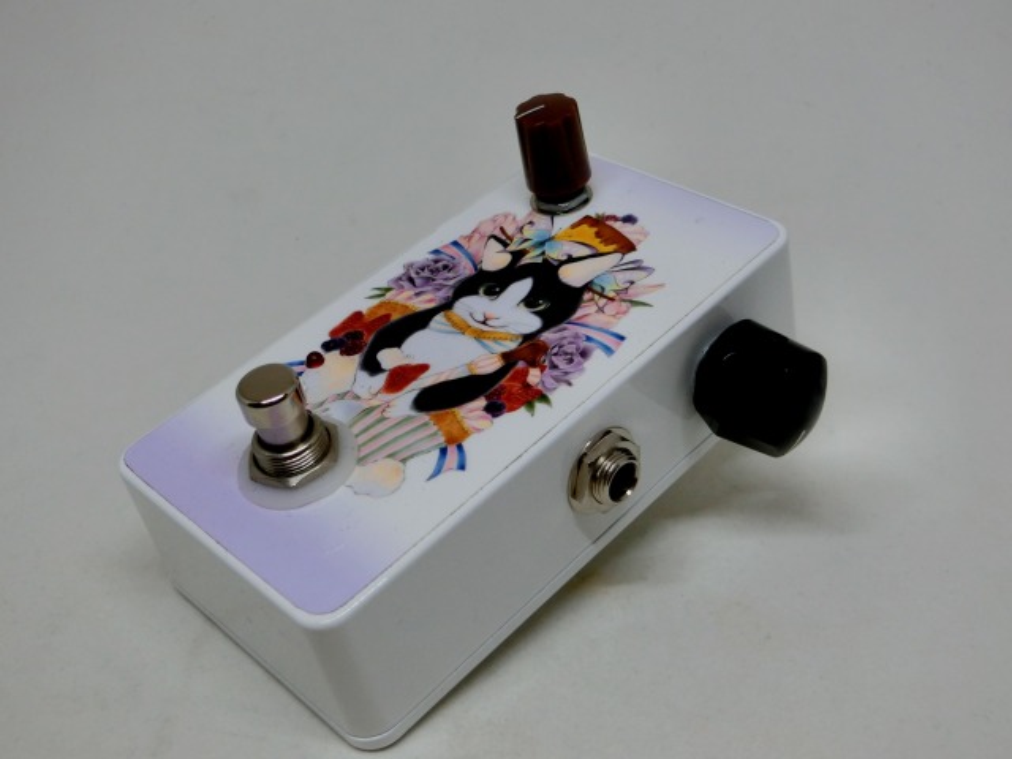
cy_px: 380
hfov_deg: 42.1
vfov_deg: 32.2
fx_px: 1316
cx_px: 506
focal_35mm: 45
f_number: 4.4
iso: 160
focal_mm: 8
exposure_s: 1/125
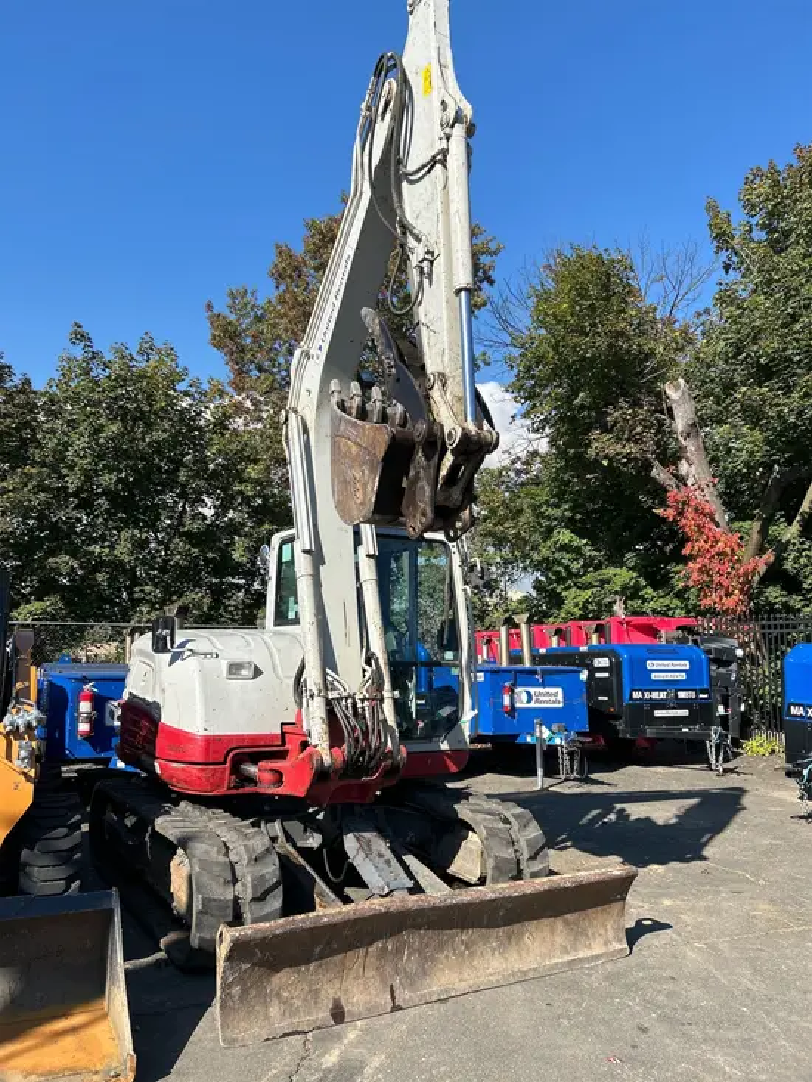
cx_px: 406
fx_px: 813
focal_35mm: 26
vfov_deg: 67.3
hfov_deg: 53.1
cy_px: 541
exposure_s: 1/3165
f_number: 1.5
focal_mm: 5.7
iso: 50
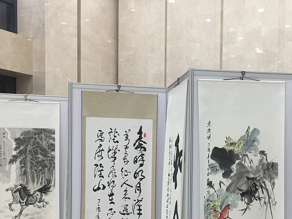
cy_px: 186
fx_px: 472
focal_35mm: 56
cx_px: 168
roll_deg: -0.9
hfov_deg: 34.3
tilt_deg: -1.8
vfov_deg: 25.5
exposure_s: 1/33
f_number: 2.2
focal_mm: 4.15
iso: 125
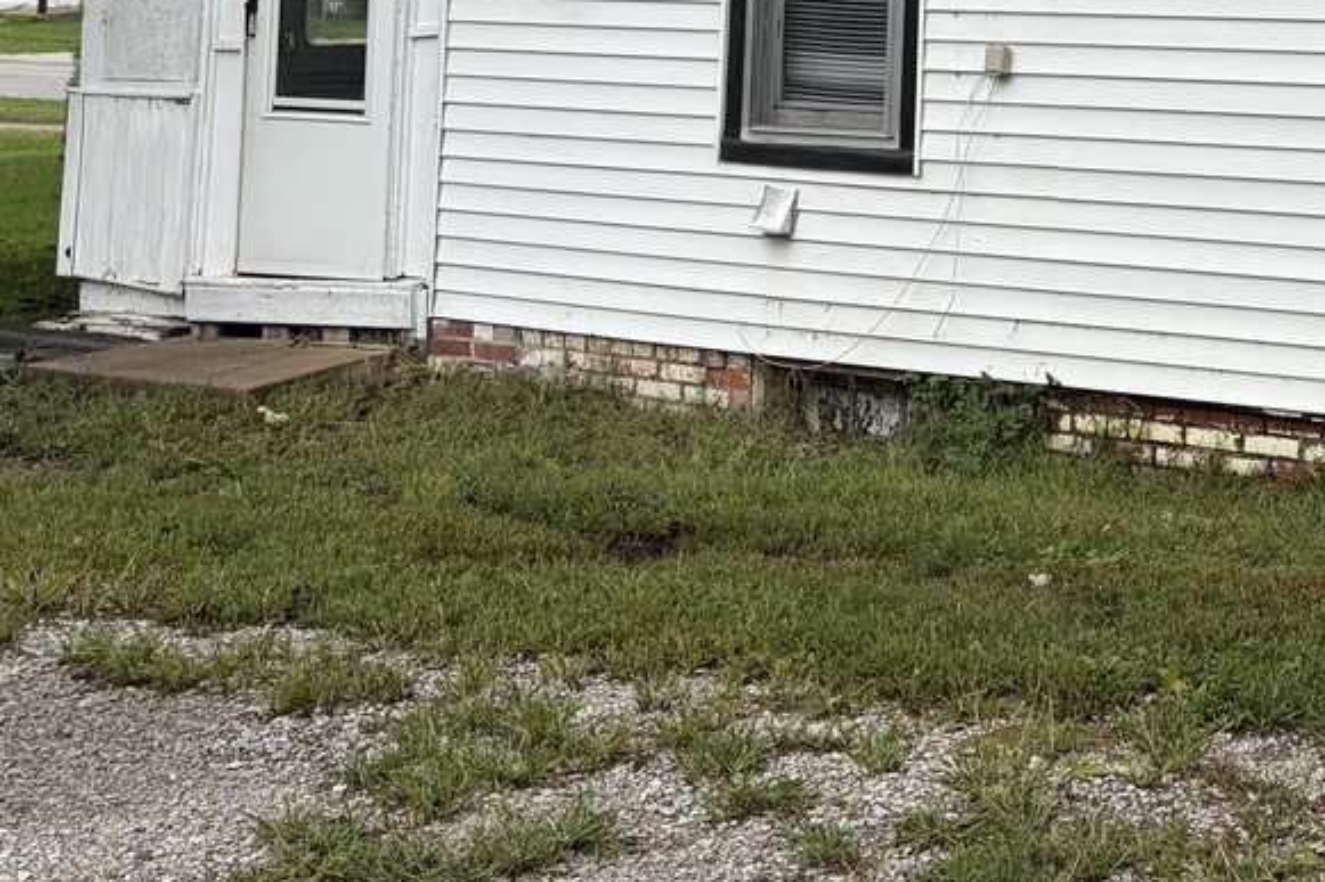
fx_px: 2465
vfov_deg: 19.3
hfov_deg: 28.1
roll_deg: -0.5
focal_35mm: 67
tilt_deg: +4.5
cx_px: 1350
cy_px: -134
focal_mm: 5.96
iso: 50
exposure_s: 1/2364
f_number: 1.6
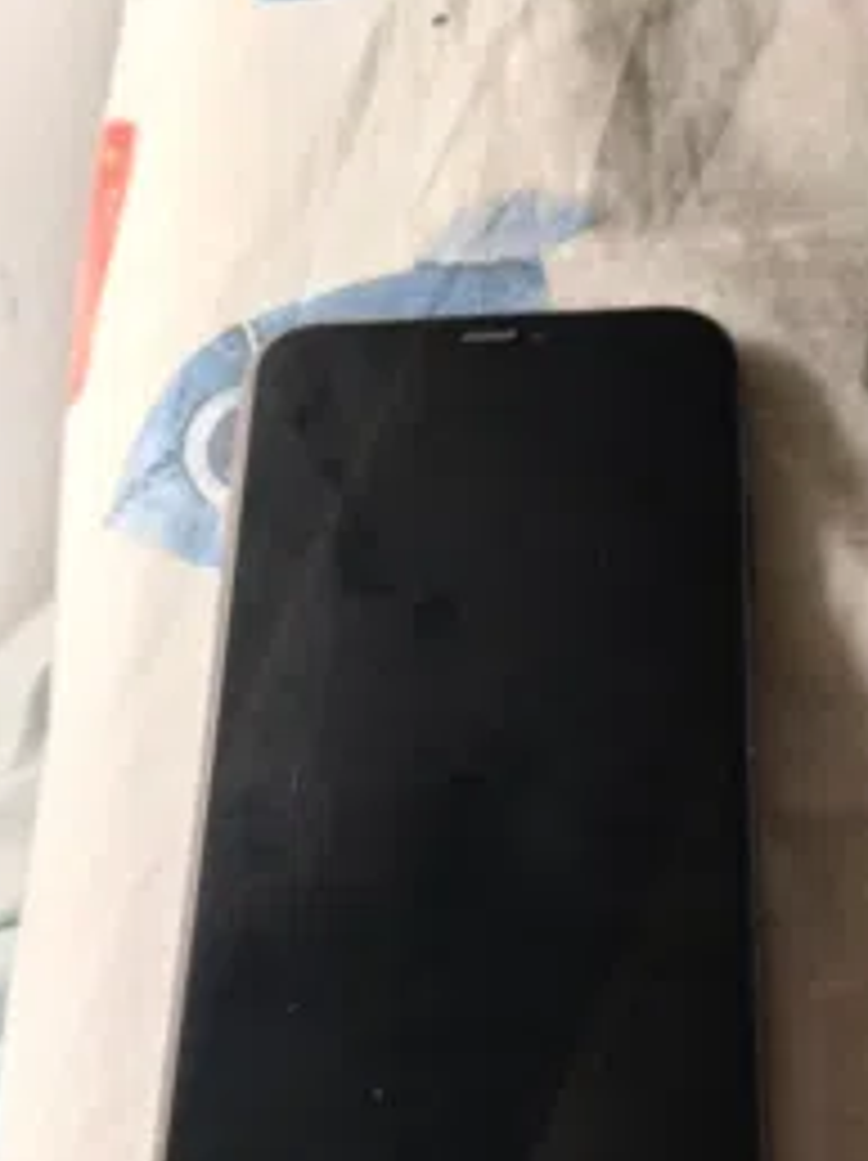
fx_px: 1507
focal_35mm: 45
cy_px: 837
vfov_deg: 41.2
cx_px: 477
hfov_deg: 32.1
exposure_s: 1/33.3
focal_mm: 4.22
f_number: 1.8
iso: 125
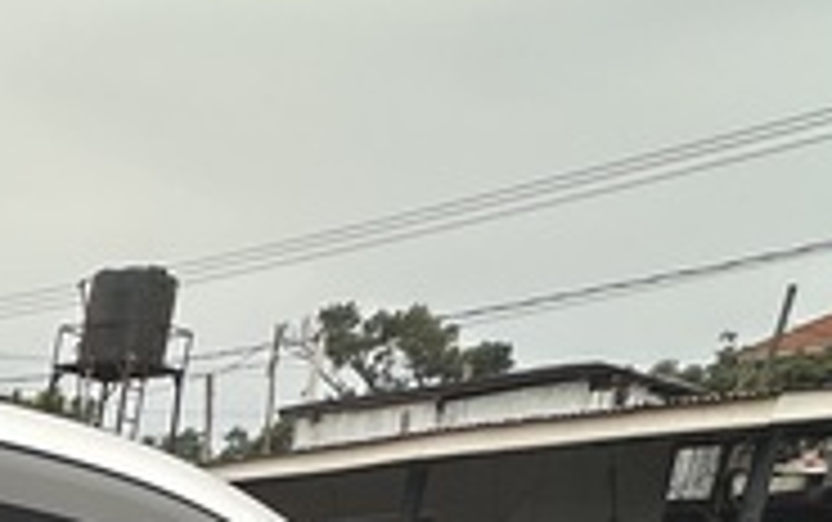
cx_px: -472
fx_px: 1453
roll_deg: -3.3
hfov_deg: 23.9
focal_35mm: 64
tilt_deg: -15.8
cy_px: 1084
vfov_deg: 15.6
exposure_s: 1/236
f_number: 2.2
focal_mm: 2.22
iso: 40
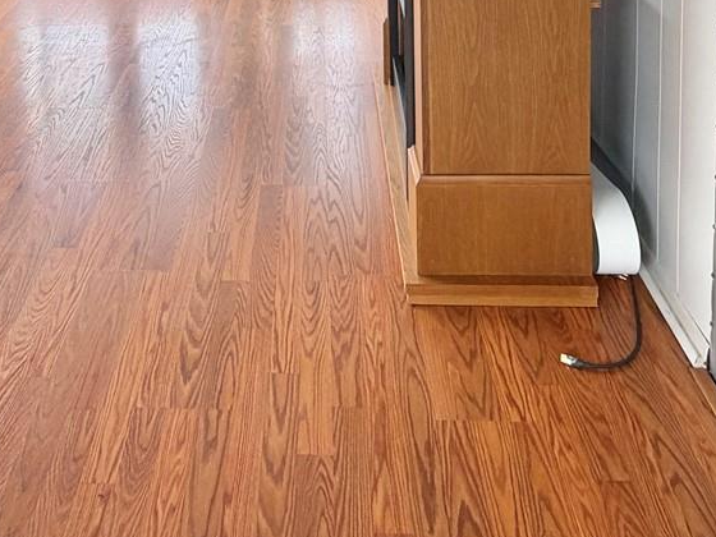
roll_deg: +1.1
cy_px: -211
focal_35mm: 40
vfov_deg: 27.8
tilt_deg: -5.0
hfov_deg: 46.4
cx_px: 272
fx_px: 827
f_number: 2.2
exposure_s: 1/127
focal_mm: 2.22
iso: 40
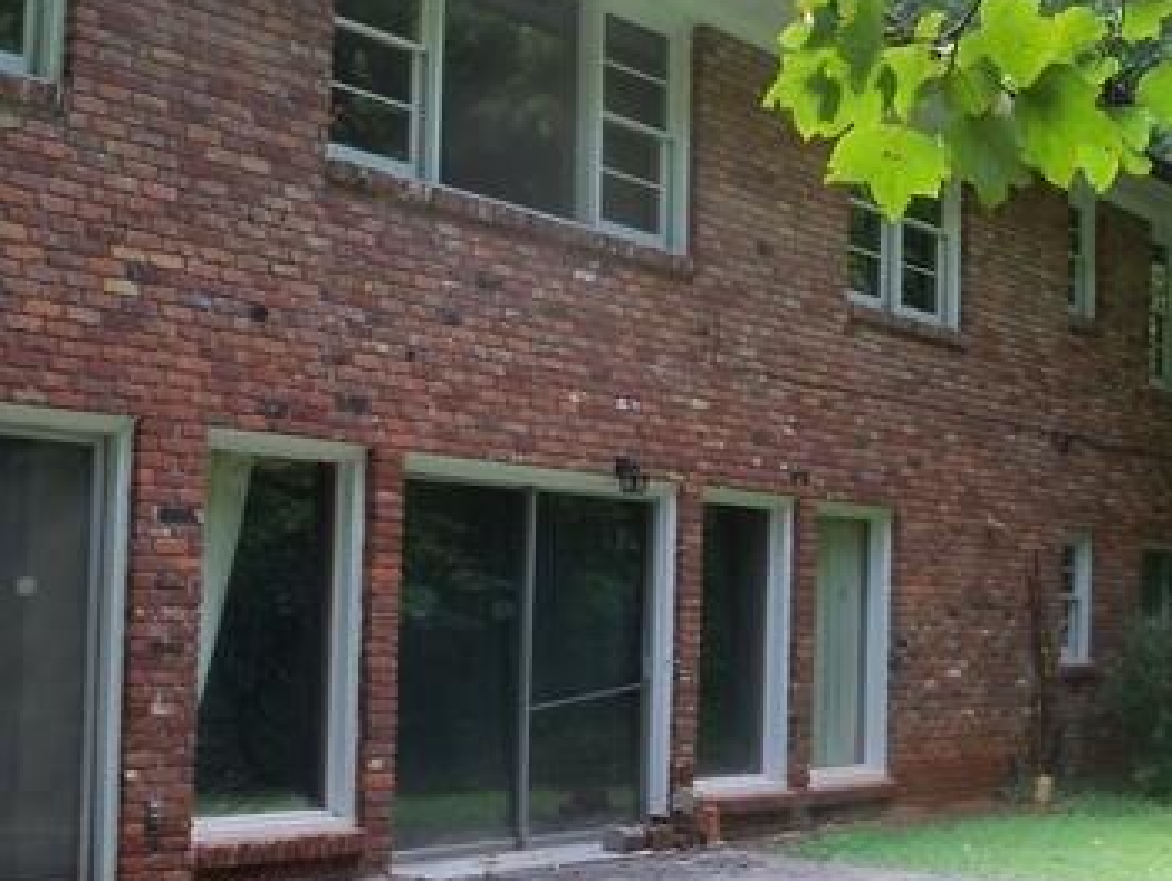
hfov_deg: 29.8
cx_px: 854
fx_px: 2168
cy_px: 415
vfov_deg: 23.0
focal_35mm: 64
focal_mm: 6.2
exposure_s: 1/40
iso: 80
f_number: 3.5
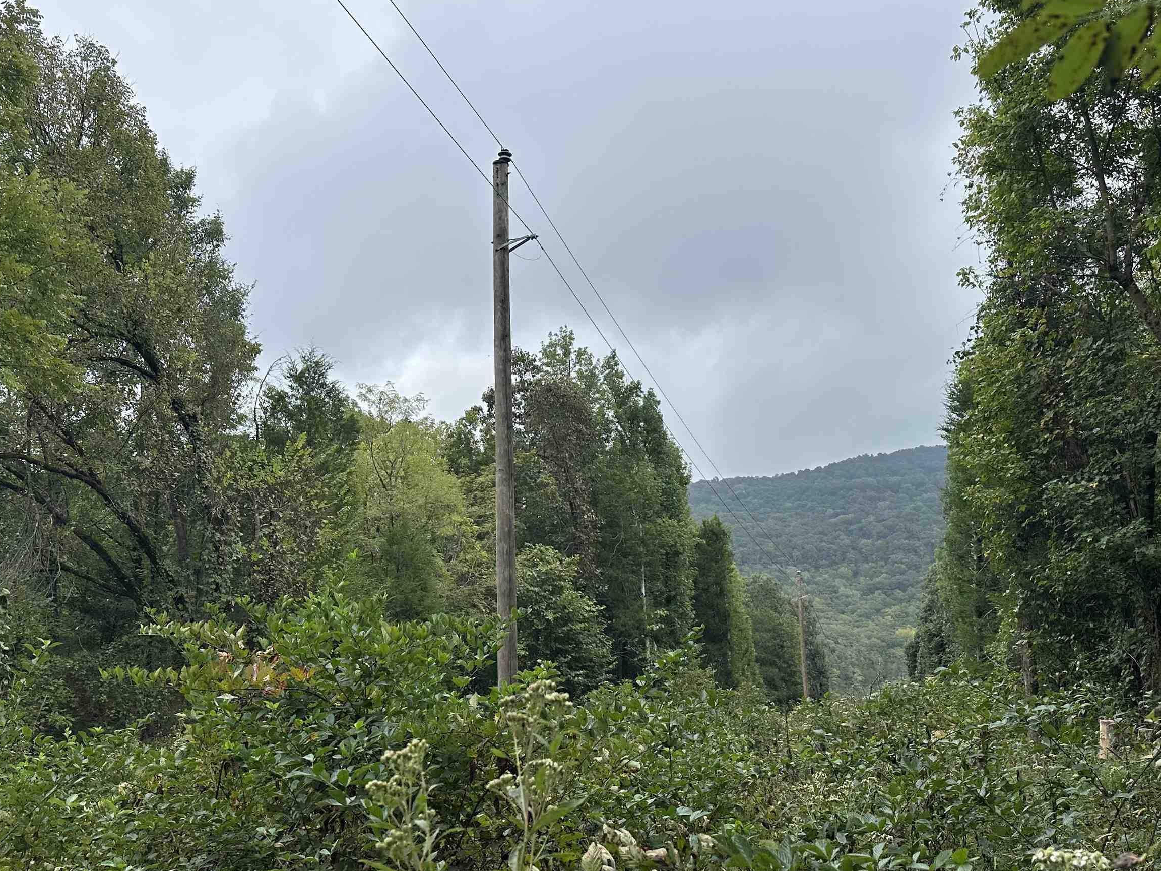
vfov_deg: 44.1
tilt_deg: +10.1
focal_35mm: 32
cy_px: 464
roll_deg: +2.2
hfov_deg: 56.8
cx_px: 598
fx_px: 1073
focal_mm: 6.86
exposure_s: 1/2809
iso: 80
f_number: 1.78
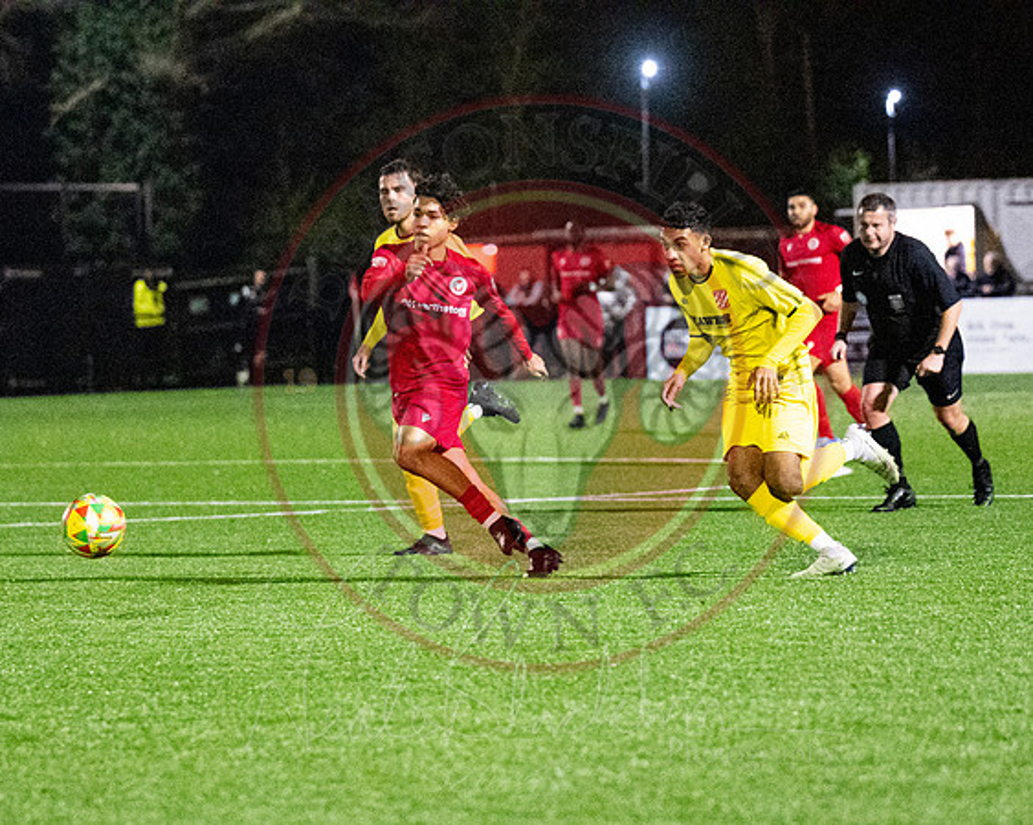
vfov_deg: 6.2
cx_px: 589
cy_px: 530
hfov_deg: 7.8
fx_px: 7609
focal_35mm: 249
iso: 8000
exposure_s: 1/1000
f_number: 2.8
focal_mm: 115
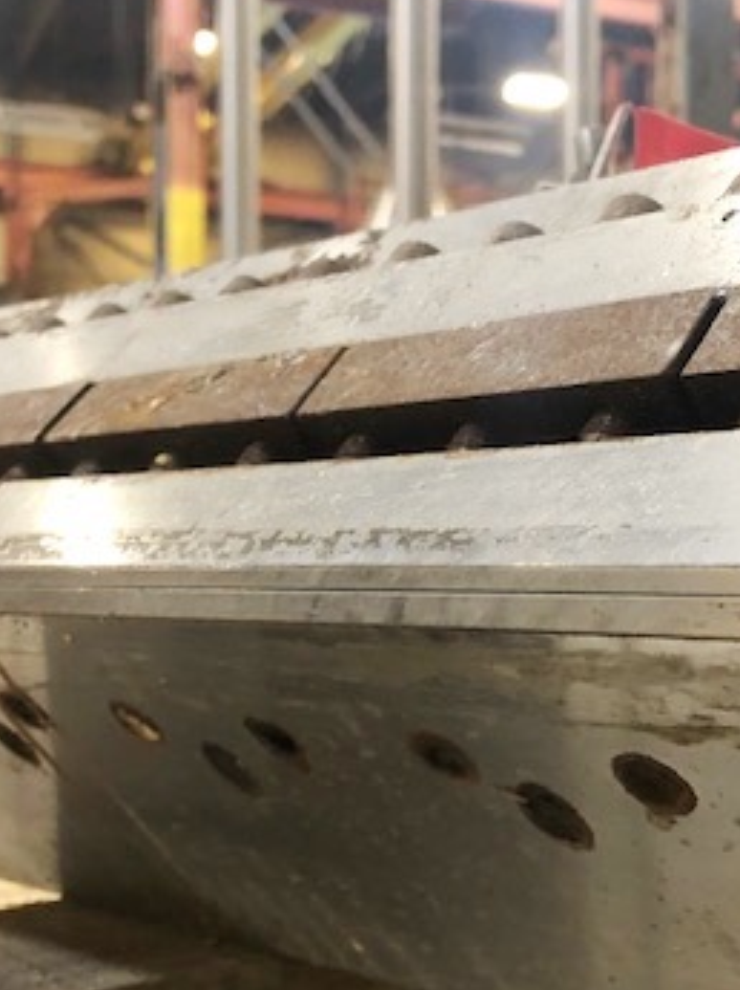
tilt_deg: +1.1
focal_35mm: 52
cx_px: 447
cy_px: 557
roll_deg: +0.3
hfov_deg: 27.9
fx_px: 1485
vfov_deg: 36.8
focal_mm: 4
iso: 100
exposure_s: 1/13
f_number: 1.8
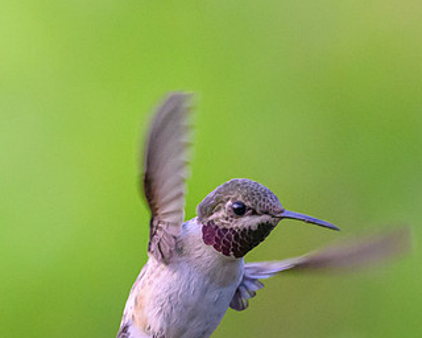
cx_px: 451
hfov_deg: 1.0
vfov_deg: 0.8
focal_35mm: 2016
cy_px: 291
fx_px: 25179
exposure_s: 1/2000
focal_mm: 400
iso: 3200
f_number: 2.8
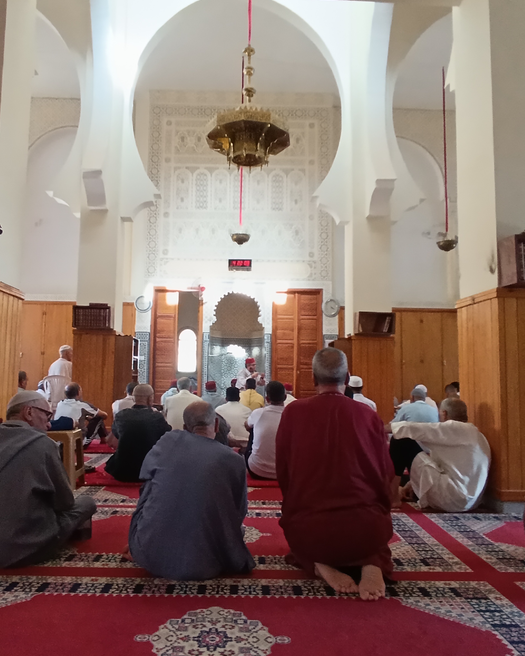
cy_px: 325
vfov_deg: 72.6
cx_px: 239
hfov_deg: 60.8
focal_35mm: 23
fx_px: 447
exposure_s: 1/50
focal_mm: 1.65
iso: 200
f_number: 2.2
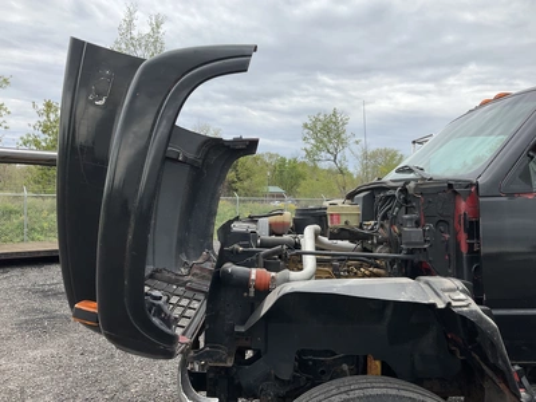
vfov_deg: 48.2
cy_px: 201
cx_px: 268
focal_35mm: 29
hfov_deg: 61.7
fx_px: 449
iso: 25
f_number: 1.8
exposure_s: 1/978
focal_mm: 3
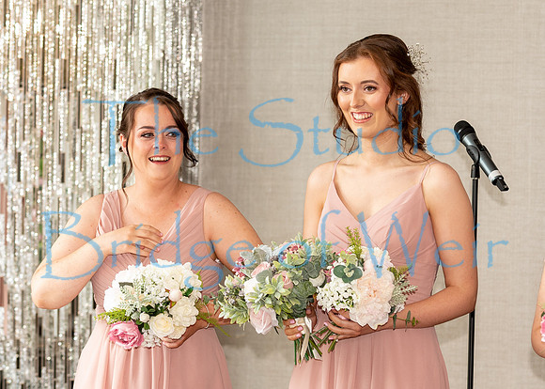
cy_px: 162
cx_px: 329
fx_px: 2767
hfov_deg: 11.2
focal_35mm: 179
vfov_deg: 8.0
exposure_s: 1/200
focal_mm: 102
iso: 500
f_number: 4
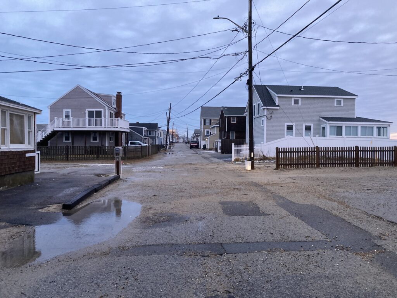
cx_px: 198
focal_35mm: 28
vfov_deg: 49.7
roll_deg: -0.9
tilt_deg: -2.5
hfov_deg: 63.4
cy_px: 149
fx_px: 321
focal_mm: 3.99
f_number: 1.8
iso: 160
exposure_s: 1/60
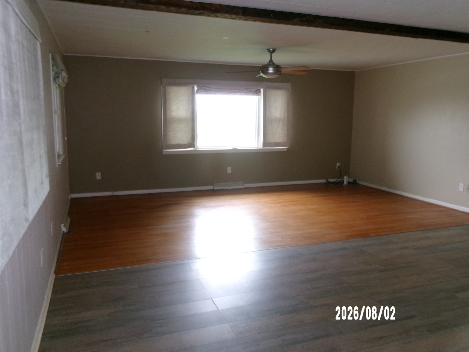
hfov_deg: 63.4
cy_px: 176
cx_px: 234
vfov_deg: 49.7
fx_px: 379
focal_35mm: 28
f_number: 3.9
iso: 334
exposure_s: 1/34
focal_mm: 5.1
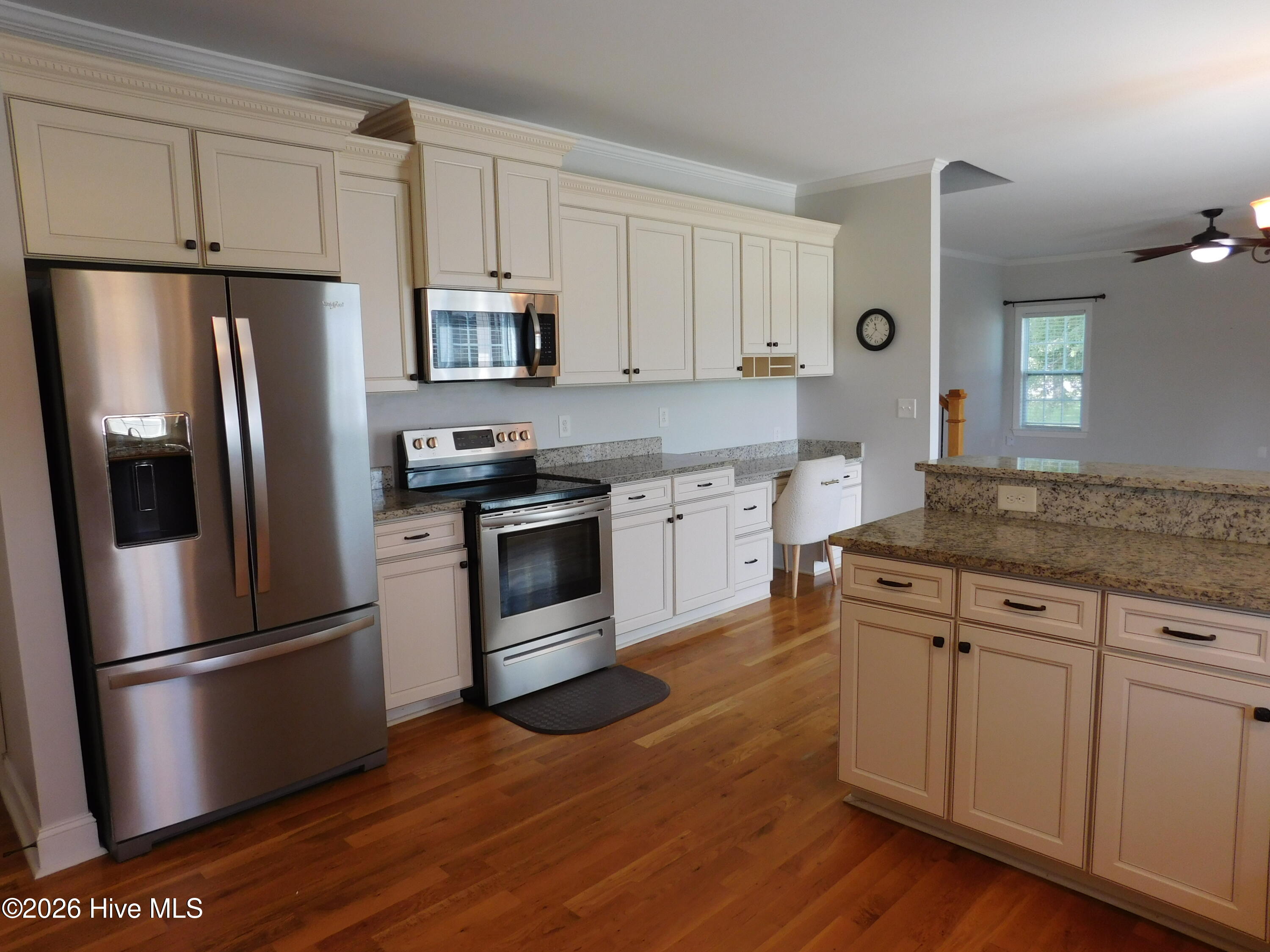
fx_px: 844
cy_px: 476
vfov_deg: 58.9
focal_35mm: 23
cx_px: 635
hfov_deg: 73.9
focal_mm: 4
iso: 125
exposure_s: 1/60
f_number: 3
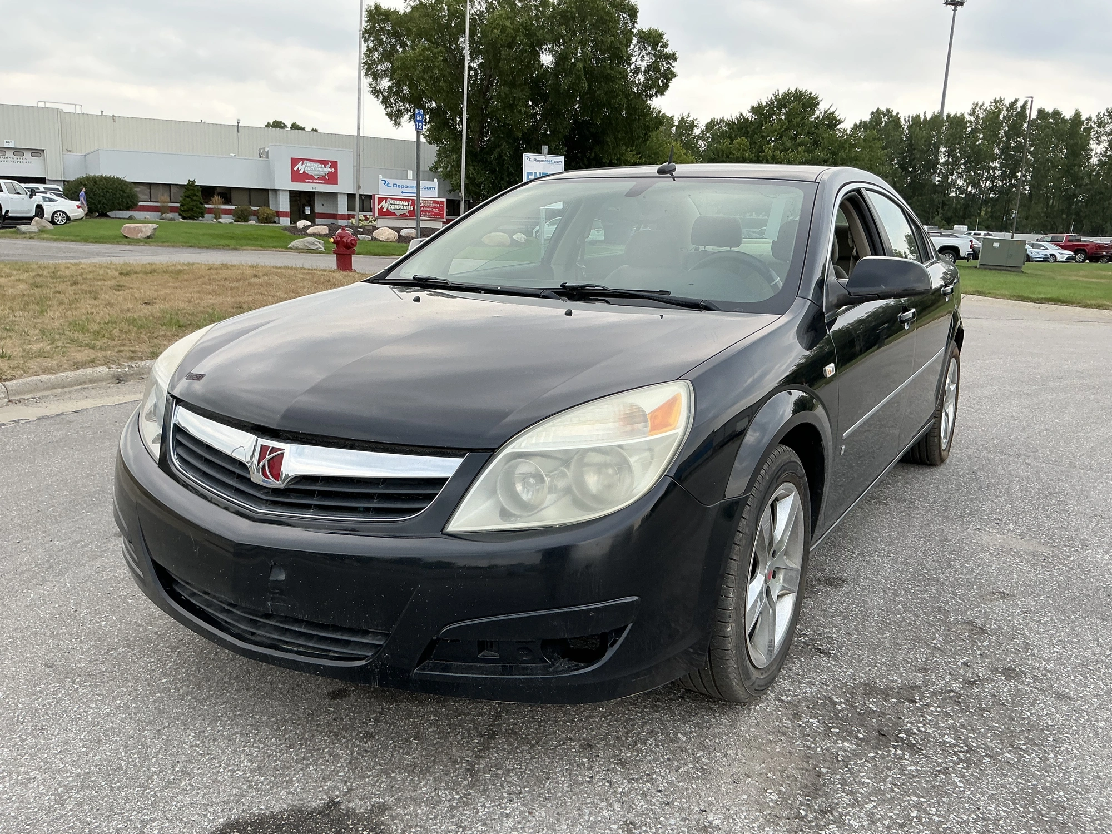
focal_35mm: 28
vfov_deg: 49.7
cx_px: 556
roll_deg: -1.5
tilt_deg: -12.1
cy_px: 417
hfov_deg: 63.4
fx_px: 899
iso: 20
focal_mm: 3
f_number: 1.8
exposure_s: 1/197
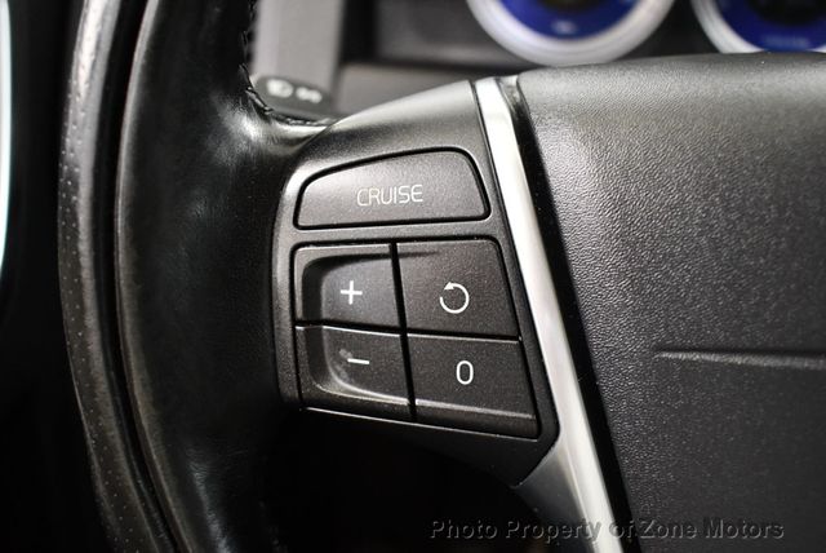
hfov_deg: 53.1
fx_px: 827
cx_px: 413
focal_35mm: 36
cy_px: 276
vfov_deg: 36.9
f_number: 3.5
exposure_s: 1/60
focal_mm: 18
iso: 3200
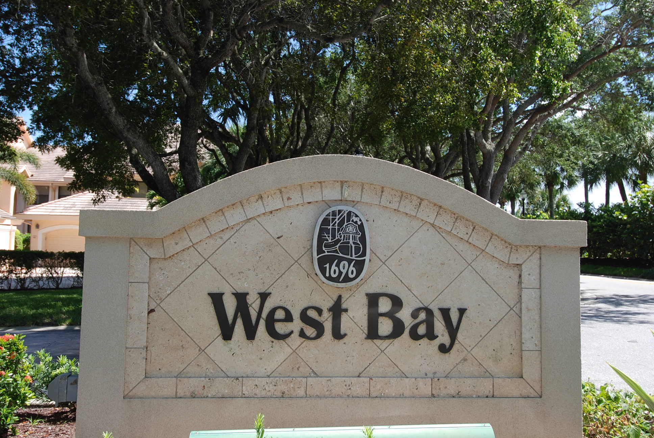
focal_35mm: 36
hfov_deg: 53.1
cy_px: 219
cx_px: 327
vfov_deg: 37.0
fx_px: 655
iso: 100
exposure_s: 1/160
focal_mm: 24
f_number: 6.3
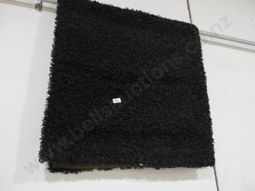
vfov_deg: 44.2
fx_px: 236
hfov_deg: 56.8
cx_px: 128
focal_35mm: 32
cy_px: 96
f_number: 4.5
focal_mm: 16
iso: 2500
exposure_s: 1/60
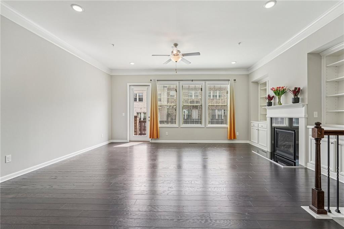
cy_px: 114
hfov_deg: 96.8
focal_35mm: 16
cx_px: 172
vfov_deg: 73.7
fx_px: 153
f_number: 8
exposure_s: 1/160
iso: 800
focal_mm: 16
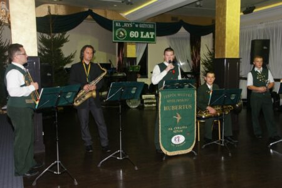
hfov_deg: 53.1
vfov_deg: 36.9
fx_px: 282
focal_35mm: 36
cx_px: 141
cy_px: 94
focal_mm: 24
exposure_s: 1/60
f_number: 5.6
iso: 800
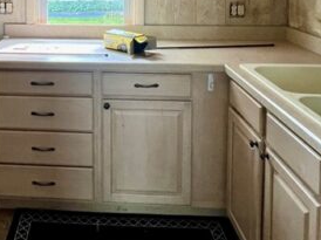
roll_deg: +1.3
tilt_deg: -3.1
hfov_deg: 46.7
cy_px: -19
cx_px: 69
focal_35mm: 38
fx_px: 352
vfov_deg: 33.3
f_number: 1.8
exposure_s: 1/99
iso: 100
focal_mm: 1.57
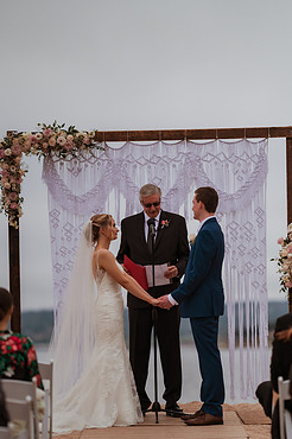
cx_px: 143
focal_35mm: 164
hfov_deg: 8.4
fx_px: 1999
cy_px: 240
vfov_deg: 12.5
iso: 500
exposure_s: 1/5000
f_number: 1.8
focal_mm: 135
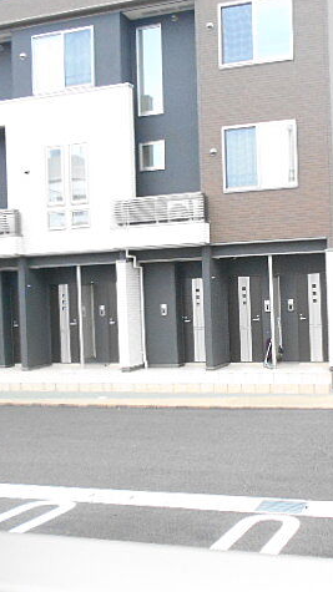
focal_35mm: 44
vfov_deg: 46.4
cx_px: 249
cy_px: 294
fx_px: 691
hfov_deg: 26.7
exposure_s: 1/200
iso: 800
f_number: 3.4
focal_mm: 5.1
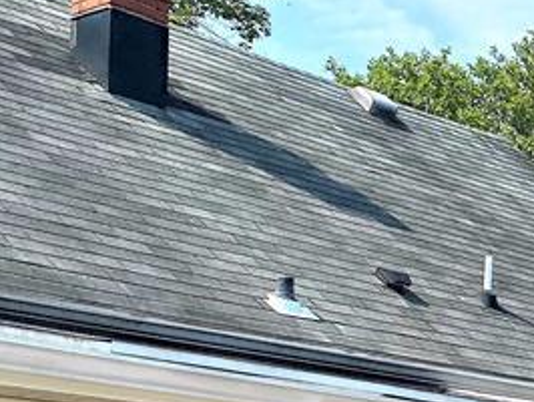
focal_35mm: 100
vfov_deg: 14.1
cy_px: 553
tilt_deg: +2.2
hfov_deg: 16.9
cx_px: 897
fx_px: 1544
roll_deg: +1.1
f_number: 1.8
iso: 32
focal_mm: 4.25
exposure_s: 1/2688
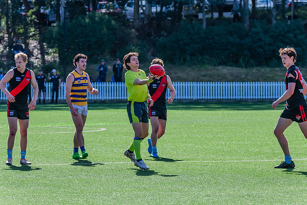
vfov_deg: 5.0
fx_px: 2323
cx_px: 154
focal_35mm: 272
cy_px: 102
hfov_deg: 7.6
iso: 800
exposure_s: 1/1250
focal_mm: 270
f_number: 10
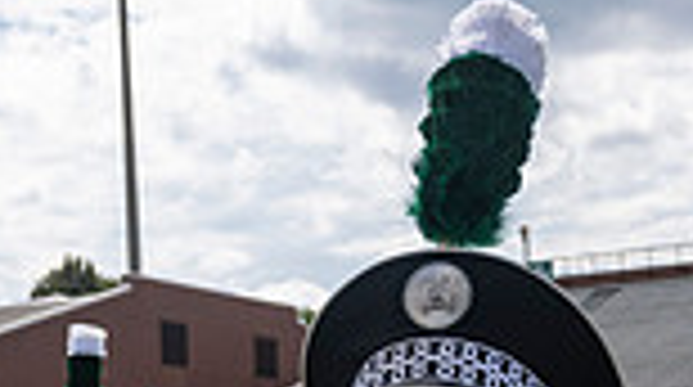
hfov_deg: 22.3
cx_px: 495
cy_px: 691
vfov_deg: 11.7
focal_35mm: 95
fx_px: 1743
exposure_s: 1/1600
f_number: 5
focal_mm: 24
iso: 200
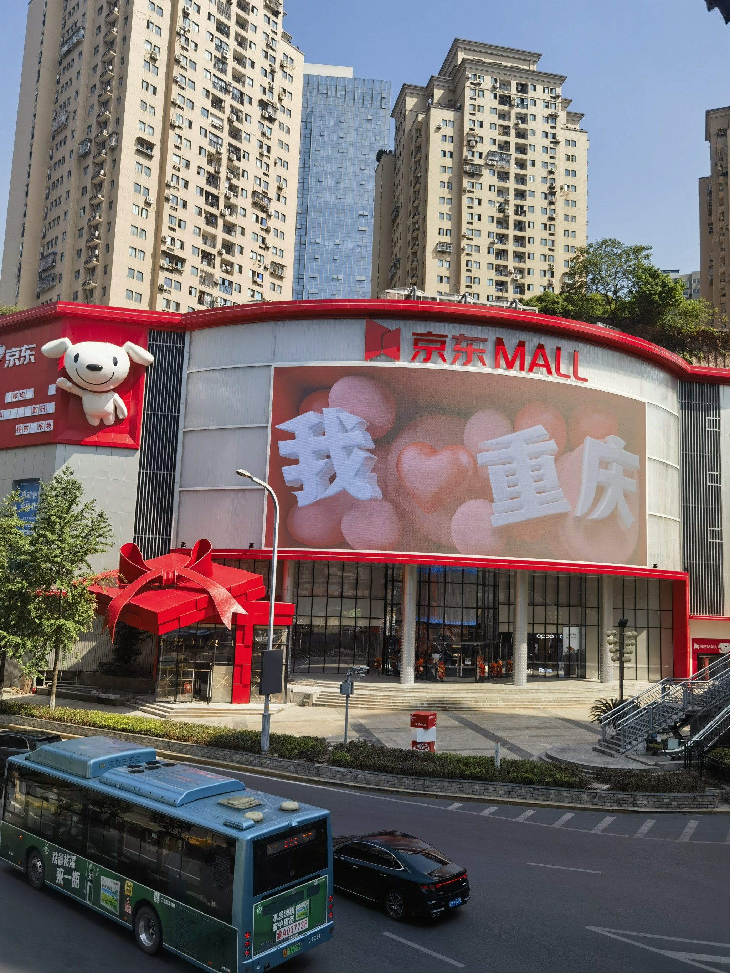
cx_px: 365
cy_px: 486
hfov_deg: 51.4
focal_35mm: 27
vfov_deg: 65.3
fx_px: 759
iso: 50
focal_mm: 6.67
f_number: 1.9
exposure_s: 1/3333
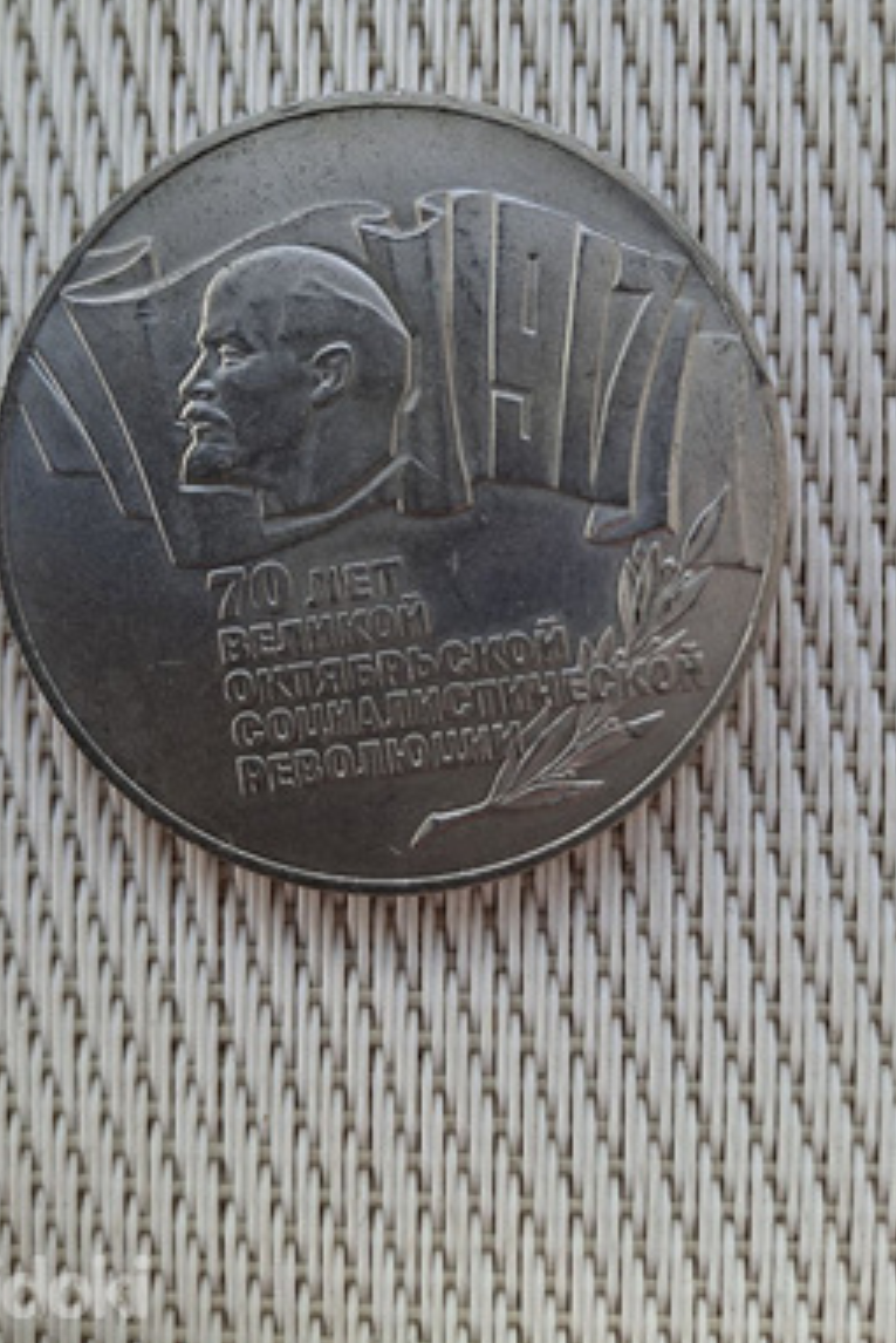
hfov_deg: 38.9
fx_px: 1268
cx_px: 459
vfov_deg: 55.3
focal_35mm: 34
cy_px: 531
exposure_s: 1/124
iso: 32
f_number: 1.8
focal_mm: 4.69
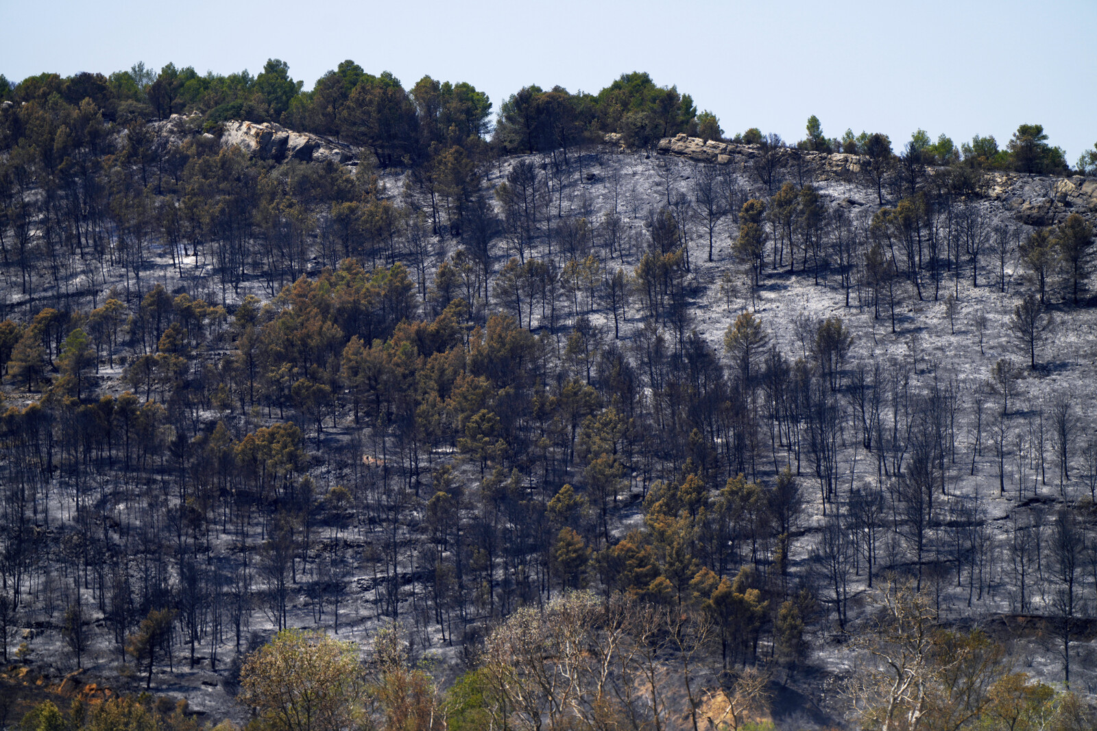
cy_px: 366
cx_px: 548
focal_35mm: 266
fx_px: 8106
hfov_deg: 7.7
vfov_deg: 5.2
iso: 50
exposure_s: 1/800
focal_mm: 266
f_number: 5.6
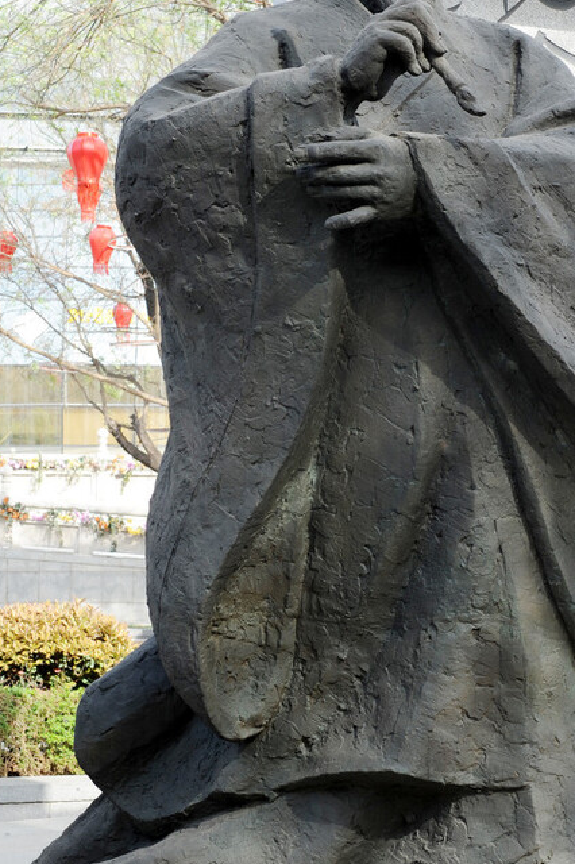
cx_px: 391
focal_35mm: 90
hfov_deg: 15.1
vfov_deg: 22.6
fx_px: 2158
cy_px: 414
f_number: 8
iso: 200
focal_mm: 48
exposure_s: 1/100
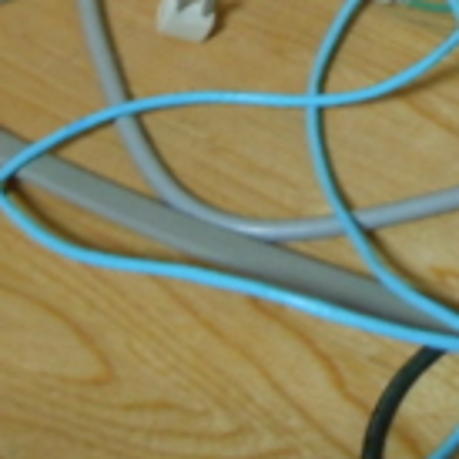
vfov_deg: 14.1
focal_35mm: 116
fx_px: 1740
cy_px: -231
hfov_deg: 14.9
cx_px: 382
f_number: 3.5
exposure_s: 1/15
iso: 400
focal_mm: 5.4
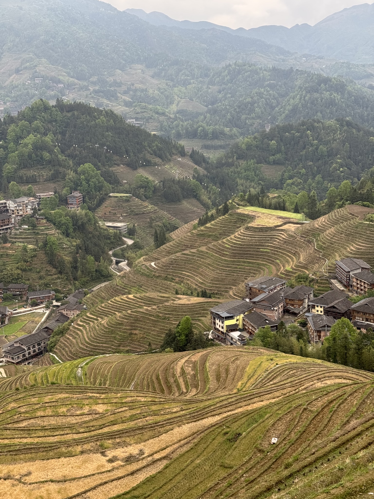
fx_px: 691
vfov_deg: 39.7
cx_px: 187
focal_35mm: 48
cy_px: 250
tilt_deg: -13.8
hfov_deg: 30.3
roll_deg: +1.7
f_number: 1.78
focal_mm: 6.76
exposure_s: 1/404
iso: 64
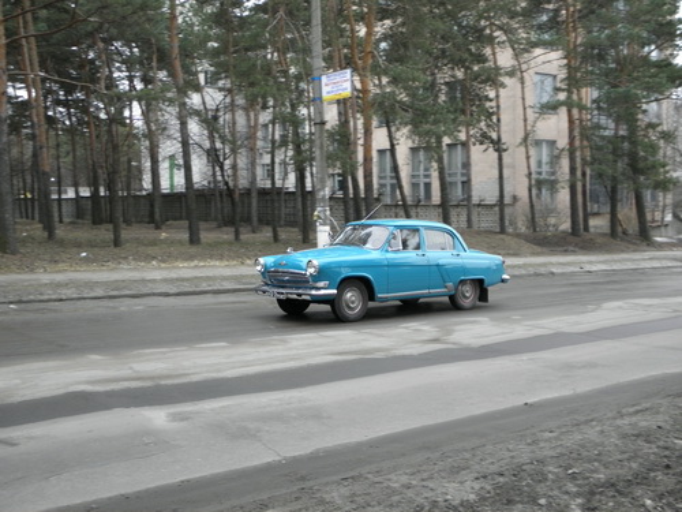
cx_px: 341
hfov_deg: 49.0
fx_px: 749
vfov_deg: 37.7
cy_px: 256
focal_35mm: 38
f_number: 3.7
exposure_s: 1/200
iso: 200
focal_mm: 6.8
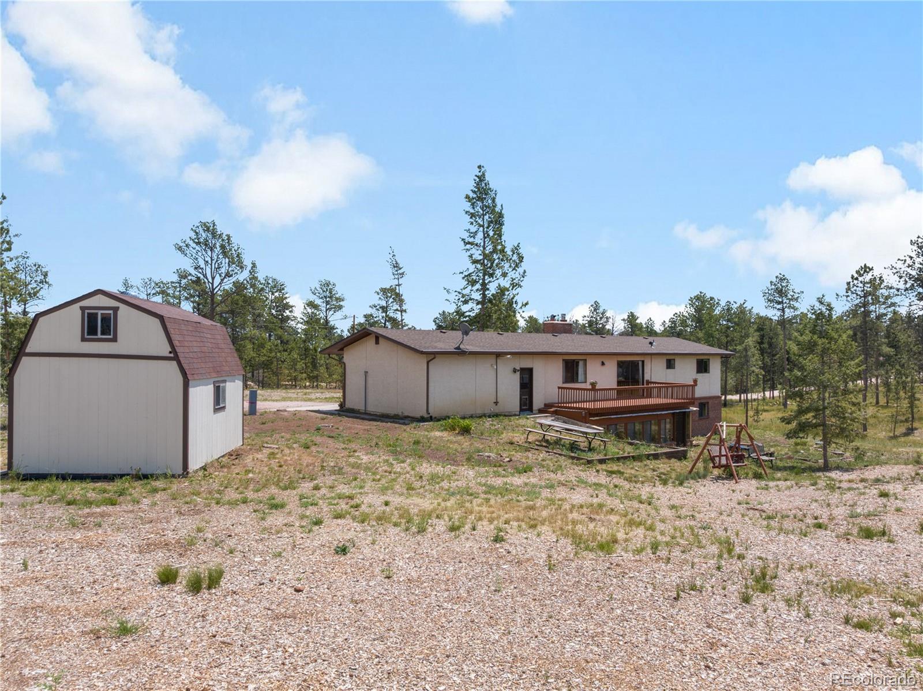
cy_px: 346
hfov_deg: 71.6
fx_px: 639
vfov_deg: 56.7
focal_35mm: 24
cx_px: 462
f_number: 10
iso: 100
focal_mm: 12.29
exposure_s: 1/240
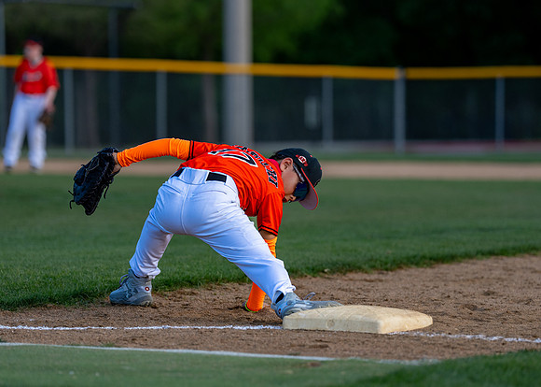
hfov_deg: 10.0
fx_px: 3098
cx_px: 265
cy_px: 188
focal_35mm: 202
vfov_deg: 7.1
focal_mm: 151
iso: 250
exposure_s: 1/1600
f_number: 2.8
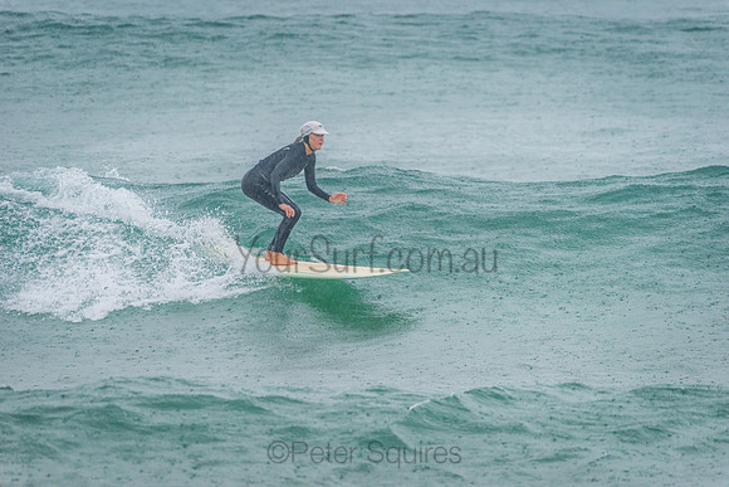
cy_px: 244
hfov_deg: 4.1
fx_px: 10127
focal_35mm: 500
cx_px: 364
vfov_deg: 2.8
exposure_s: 1/320
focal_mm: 500
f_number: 5.6
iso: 1100
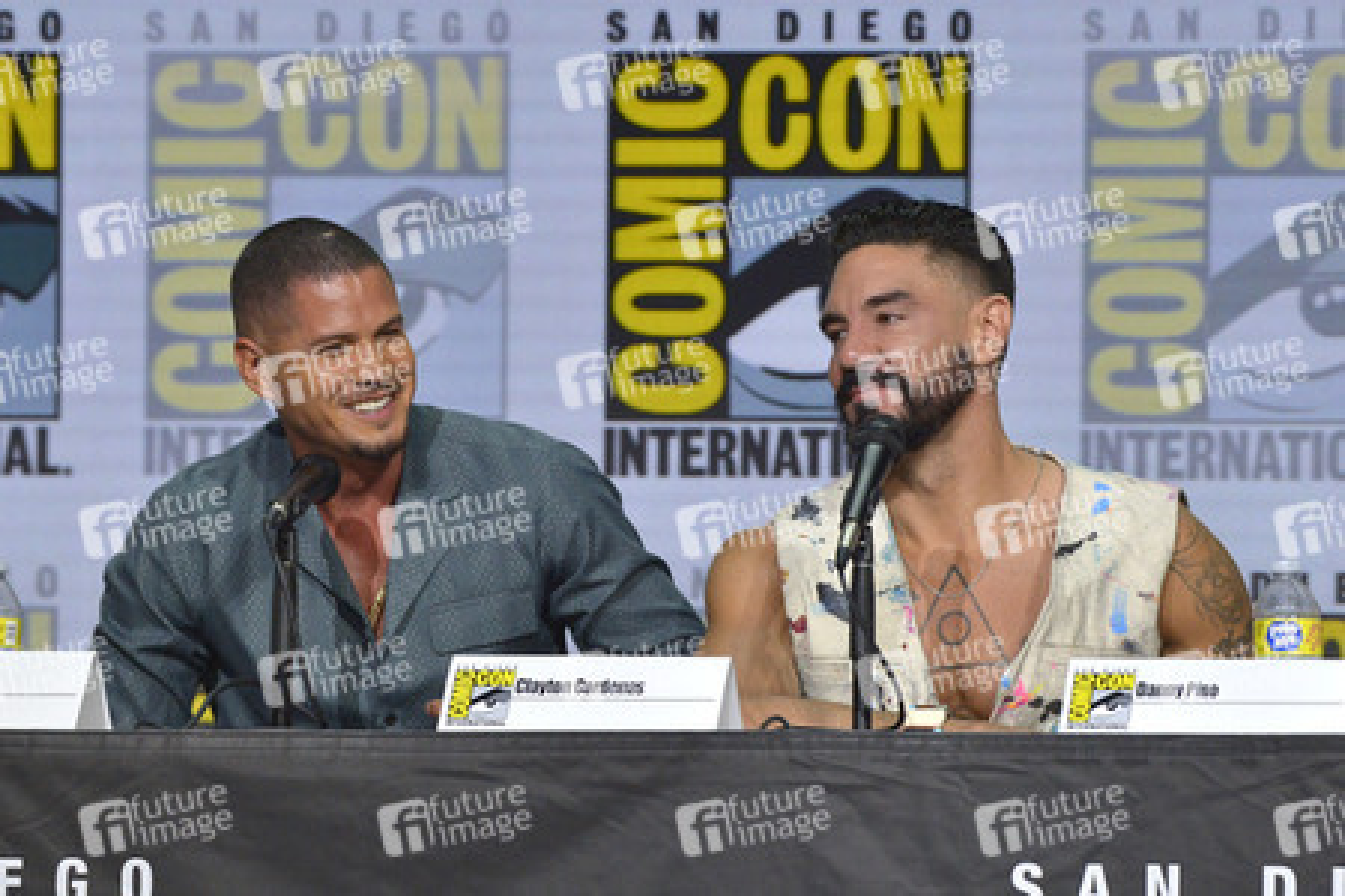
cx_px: 672
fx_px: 11955
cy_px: 448
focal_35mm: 320
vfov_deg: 4.3
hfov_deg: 6.4
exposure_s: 1/250
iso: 1600
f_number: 6.3
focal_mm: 320
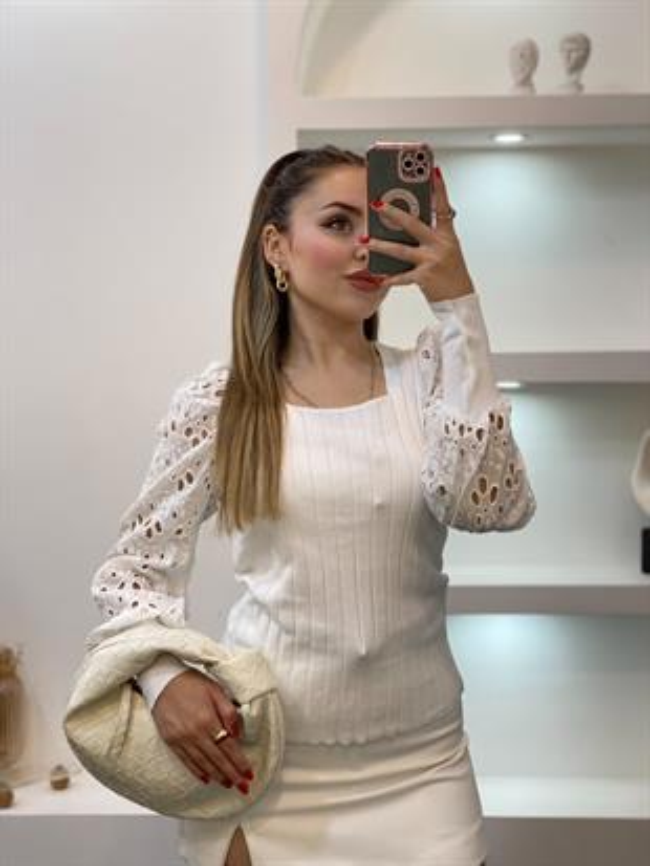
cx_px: 325
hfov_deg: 28.0
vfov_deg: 36.8
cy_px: 433
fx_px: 1301
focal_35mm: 52
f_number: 2
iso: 80
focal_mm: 6
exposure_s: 1/100
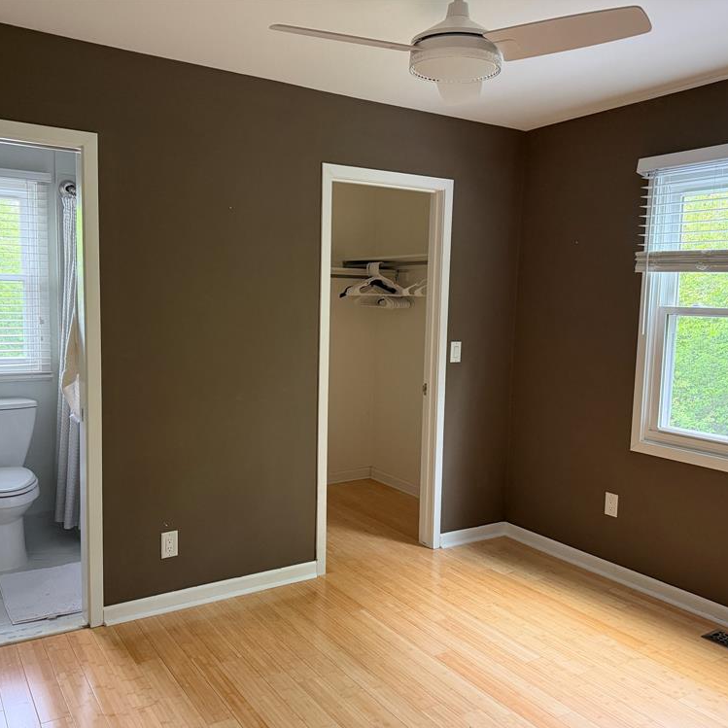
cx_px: 353
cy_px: 370
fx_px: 690
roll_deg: -1.5
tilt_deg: -6.4
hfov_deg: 55.6
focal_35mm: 29
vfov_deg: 55.6
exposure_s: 1/60
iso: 320
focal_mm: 6.76
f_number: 1.78
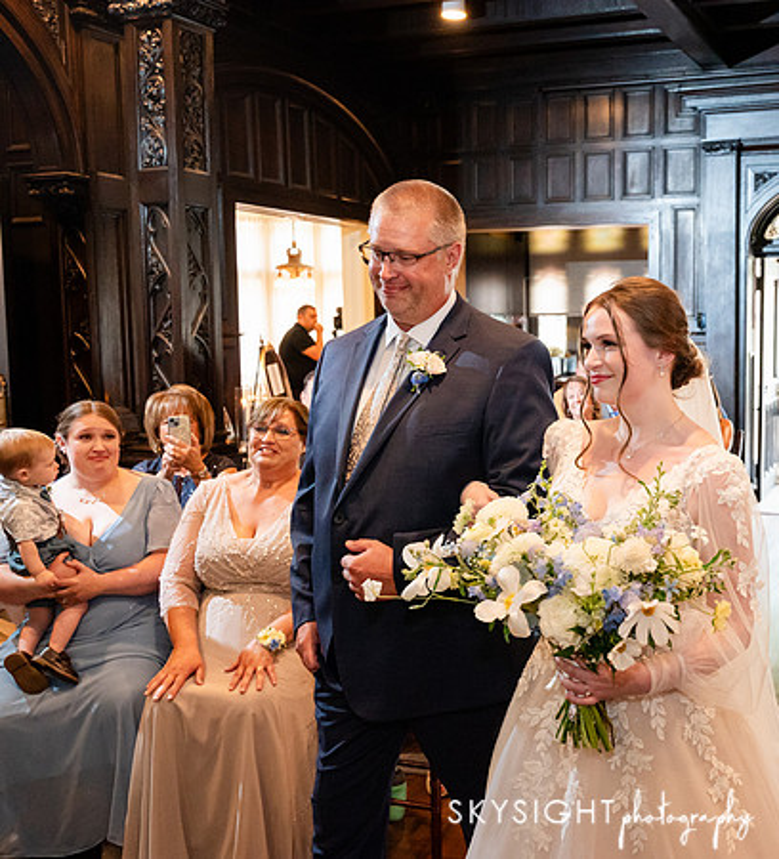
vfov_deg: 46.1
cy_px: 428
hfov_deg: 40.7
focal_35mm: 38
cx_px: 603
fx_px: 1010
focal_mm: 28
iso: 3200
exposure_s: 1/200
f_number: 4
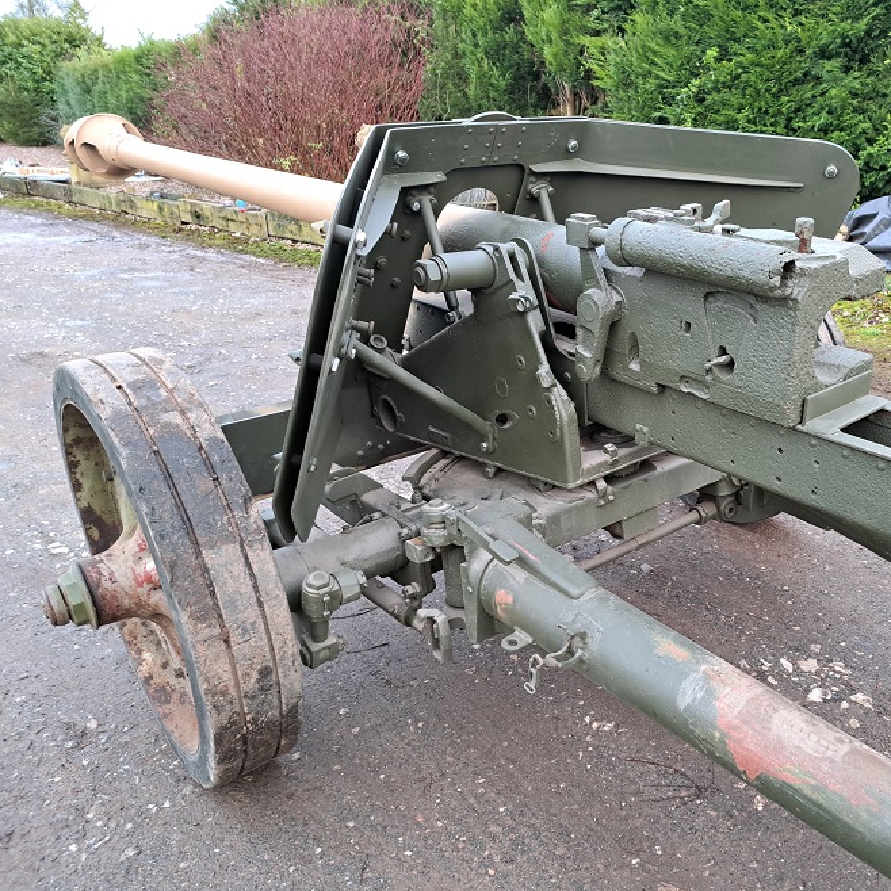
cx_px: 607
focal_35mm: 29
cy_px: 446
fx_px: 845
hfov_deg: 54.3
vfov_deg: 55.6
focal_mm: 5.23
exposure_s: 1/50
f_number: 1.8
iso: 200
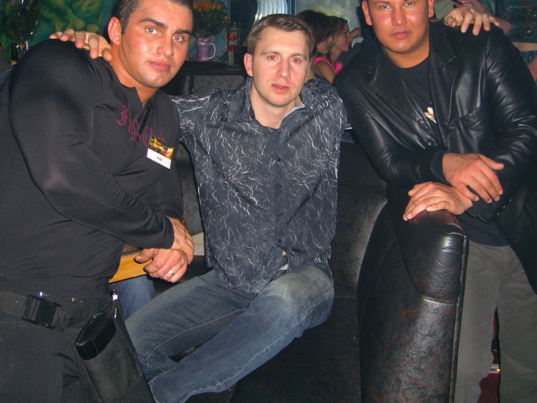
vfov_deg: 33.5
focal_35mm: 43
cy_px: 176
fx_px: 667
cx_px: 265
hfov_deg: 43.9
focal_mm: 7.9
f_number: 2.8
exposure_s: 1/60
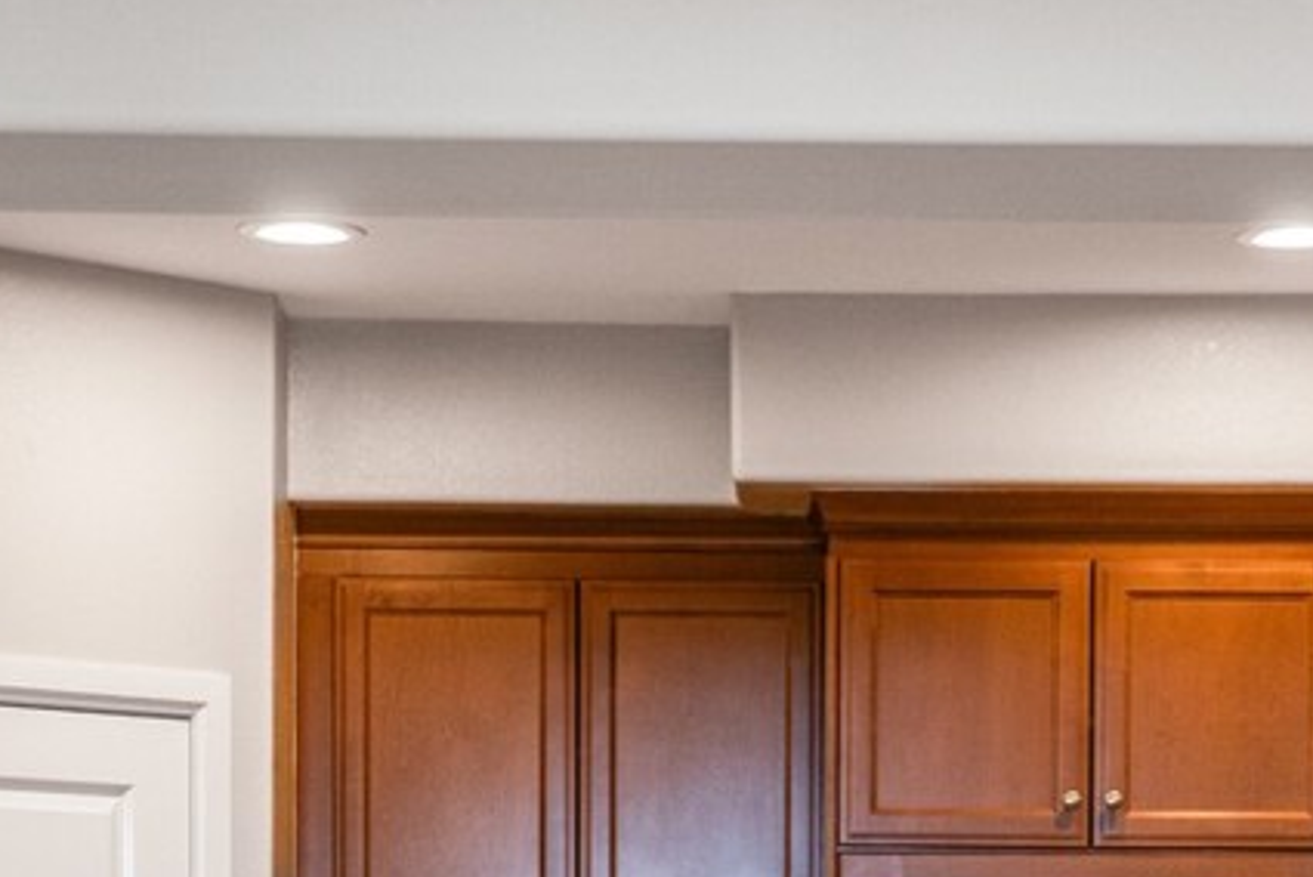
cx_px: 952
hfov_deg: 19.2
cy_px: 1030
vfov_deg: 12.6
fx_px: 3869
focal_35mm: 106
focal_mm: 44
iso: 1000
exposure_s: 1/100
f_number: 4.5
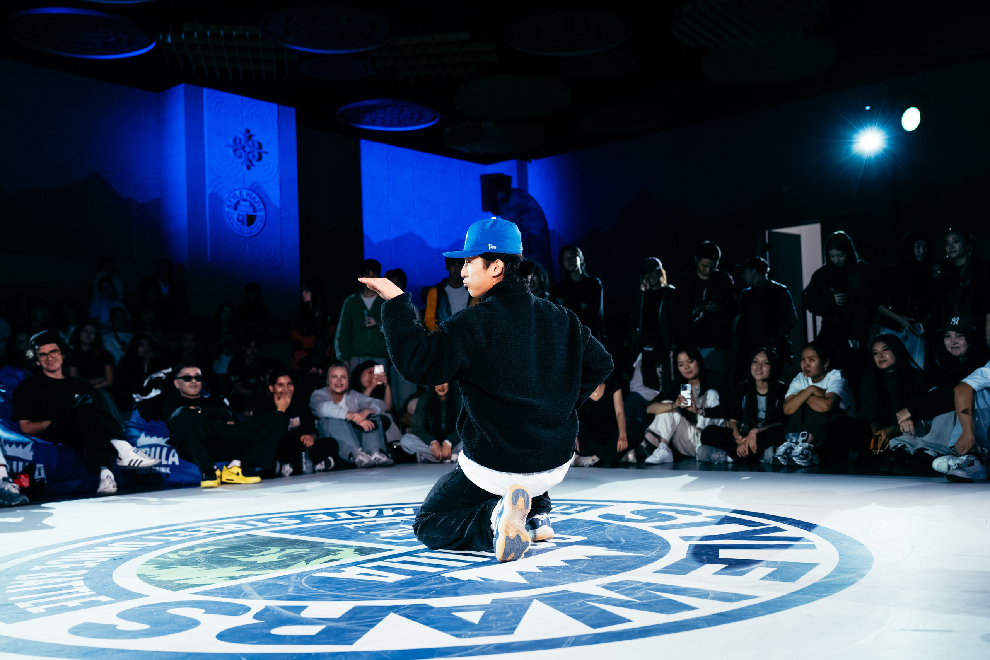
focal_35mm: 38
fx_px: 1045
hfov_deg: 50.7
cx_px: 495
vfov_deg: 35.1
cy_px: 330
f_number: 2.8
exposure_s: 1/800
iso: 3200
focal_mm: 38
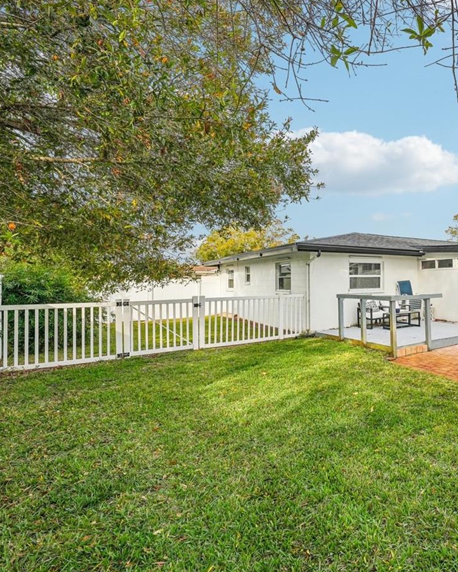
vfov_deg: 80.2
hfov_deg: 54.3
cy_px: 265
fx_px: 339
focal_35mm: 20
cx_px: 450
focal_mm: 12
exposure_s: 1/800
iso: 500
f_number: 8
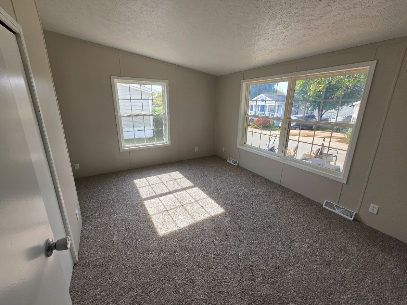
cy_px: 152
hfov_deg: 106.2
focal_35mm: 13
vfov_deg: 89.9
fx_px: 153
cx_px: 204
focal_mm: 2.2
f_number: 1.9
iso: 32
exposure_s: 1/336
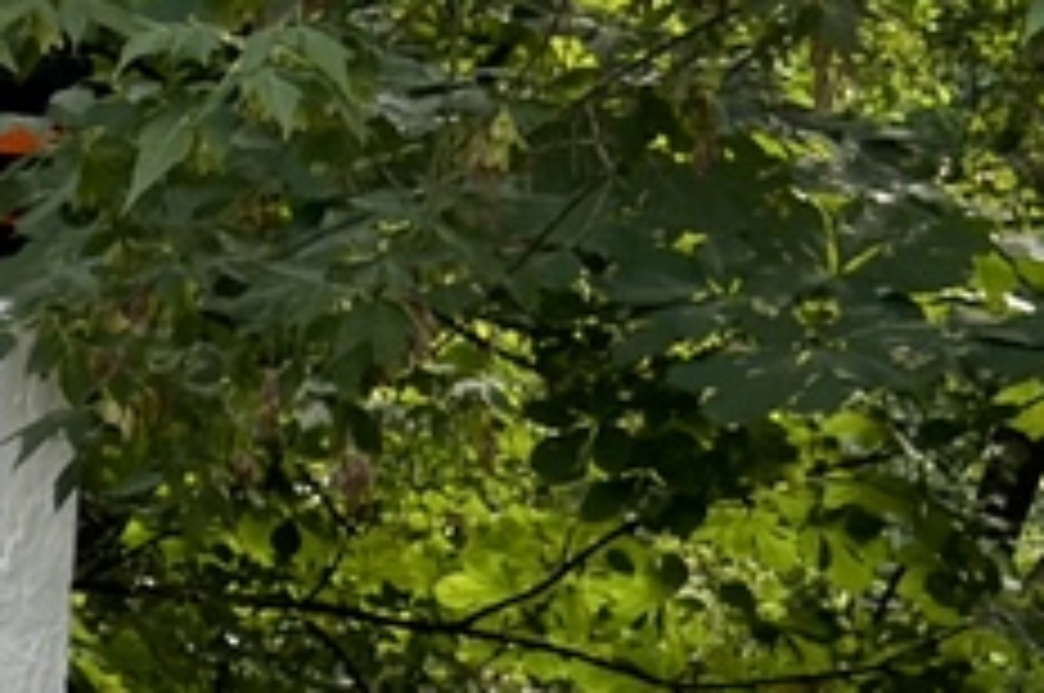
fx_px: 7414
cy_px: 1568
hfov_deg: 7.1
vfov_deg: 5.2
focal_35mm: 256
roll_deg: +0.0
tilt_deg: -4.1
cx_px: -2210
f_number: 1.78
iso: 64
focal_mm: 6.76
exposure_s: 1/646
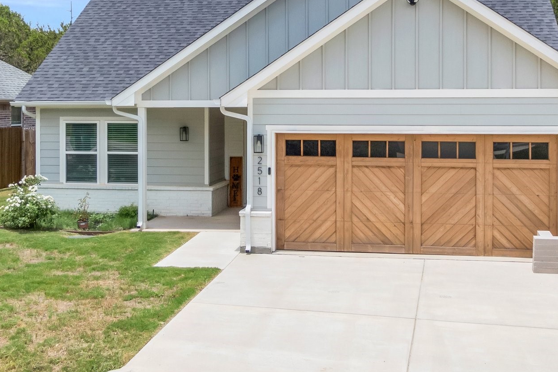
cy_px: 104
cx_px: 290
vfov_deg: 26.2
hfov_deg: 38.9
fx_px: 791
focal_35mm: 51
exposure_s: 1/1250
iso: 100
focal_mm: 5.22
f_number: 3.1
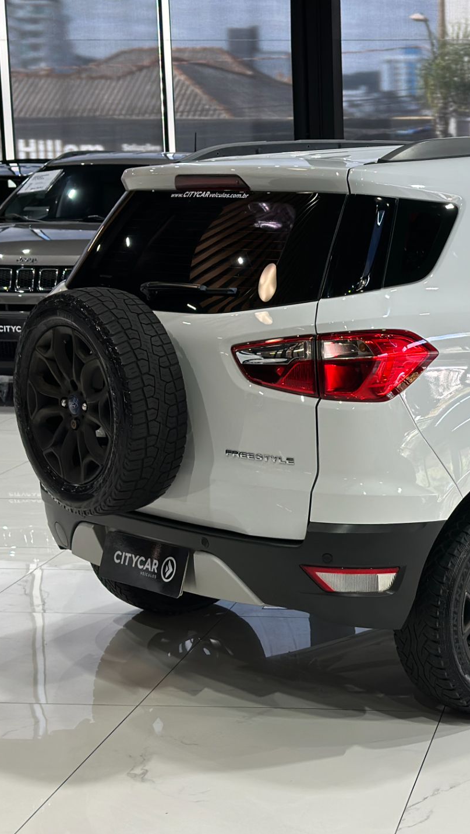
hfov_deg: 16.8
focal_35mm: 70
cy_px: 418
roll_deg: +0.2
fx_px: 1550
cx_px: 496
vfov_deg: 30.1
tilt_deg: -9.9
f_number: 1.78
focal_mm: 6.86
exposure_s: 1/120
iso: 100
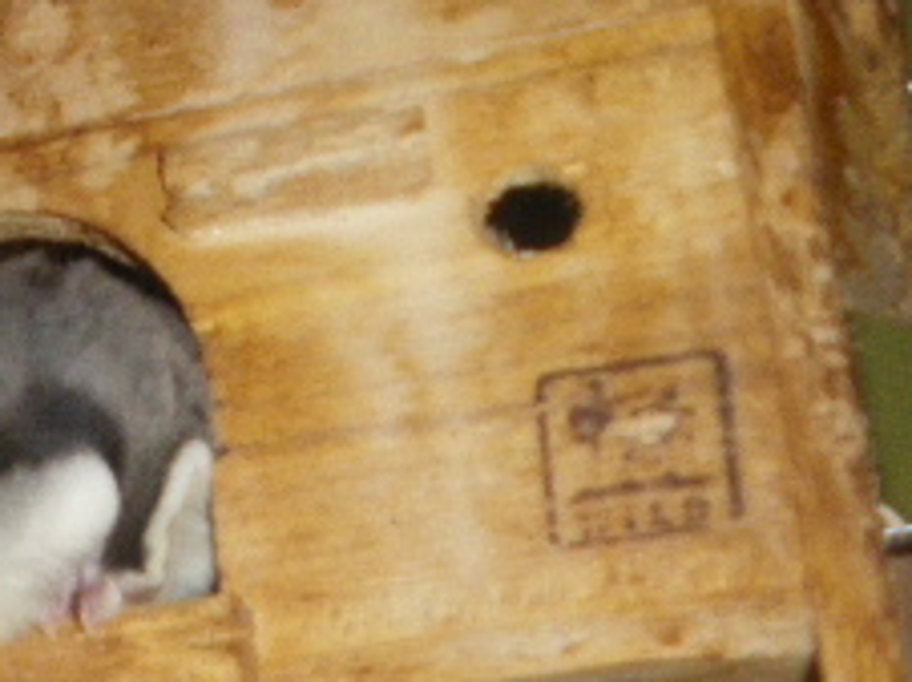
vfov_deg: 14.4
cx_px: -246
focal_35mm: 102
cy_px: 561
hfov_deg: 18.1
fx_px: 2684
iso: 320
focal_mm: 6.3
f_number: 3.5
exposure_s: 1/50
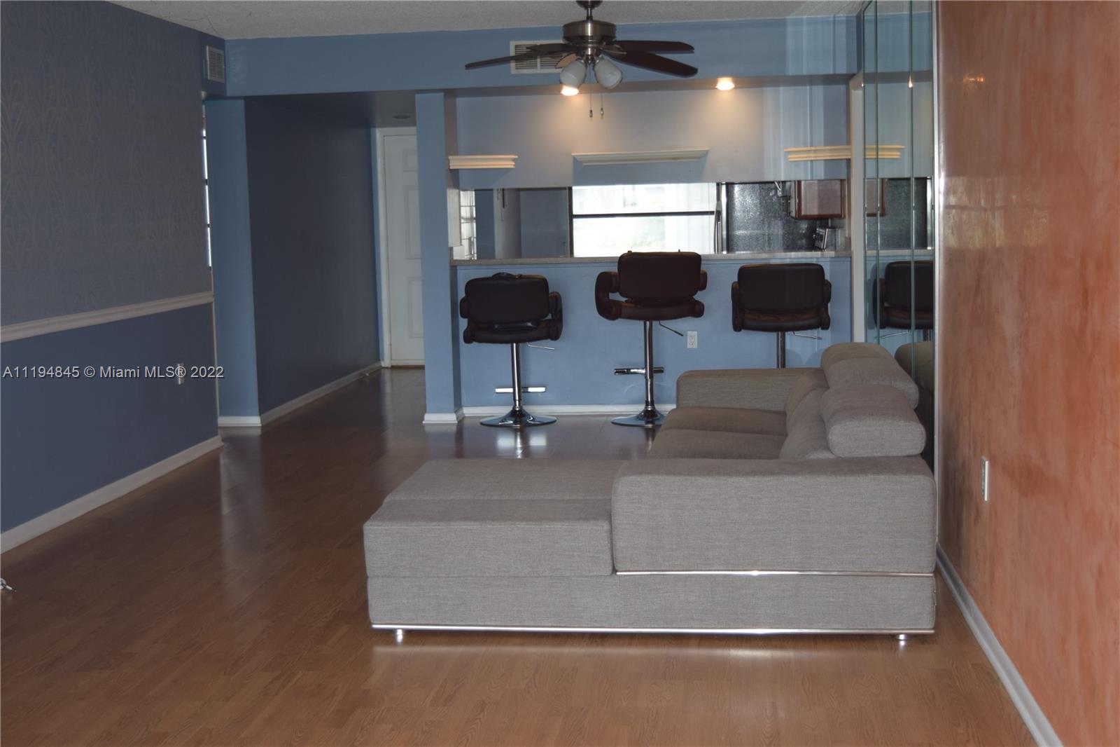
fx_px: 1586
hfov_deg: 38.9
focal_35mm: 51
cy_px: 374
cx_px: 560
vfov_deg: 26.5
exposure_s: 1/60
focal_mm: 34
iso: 400
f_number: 4.5
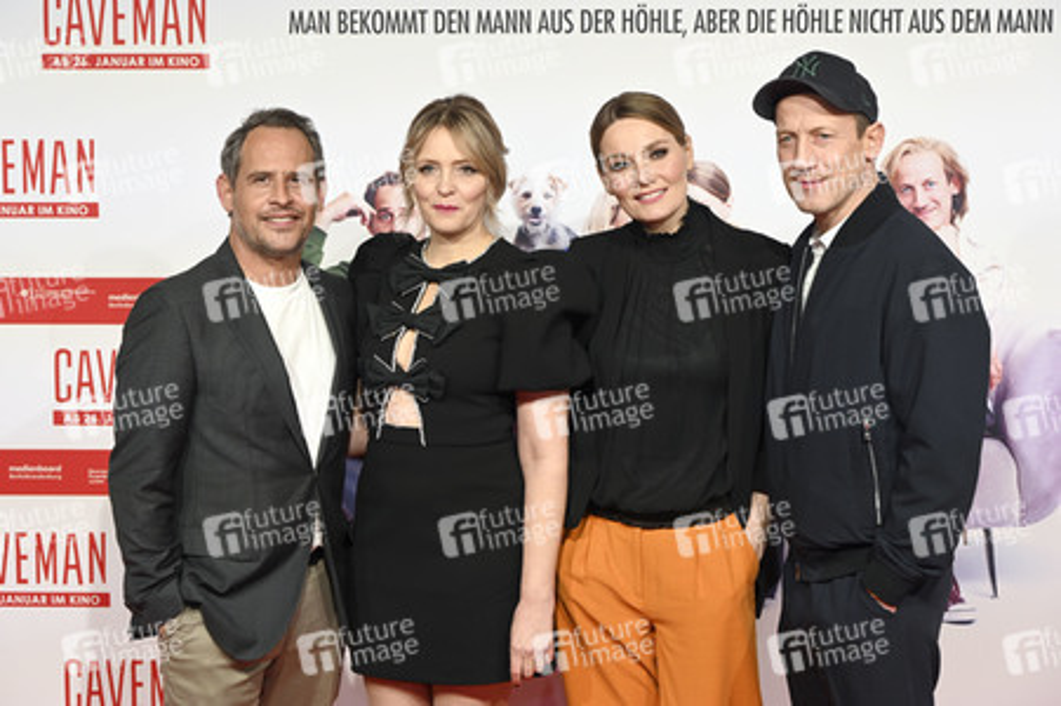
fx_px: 2179
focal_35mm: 74
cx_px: 530
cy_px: 353
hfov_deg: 27.4
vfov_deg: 18.4
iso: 1250
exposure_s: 1/200
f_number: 6
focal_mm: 74
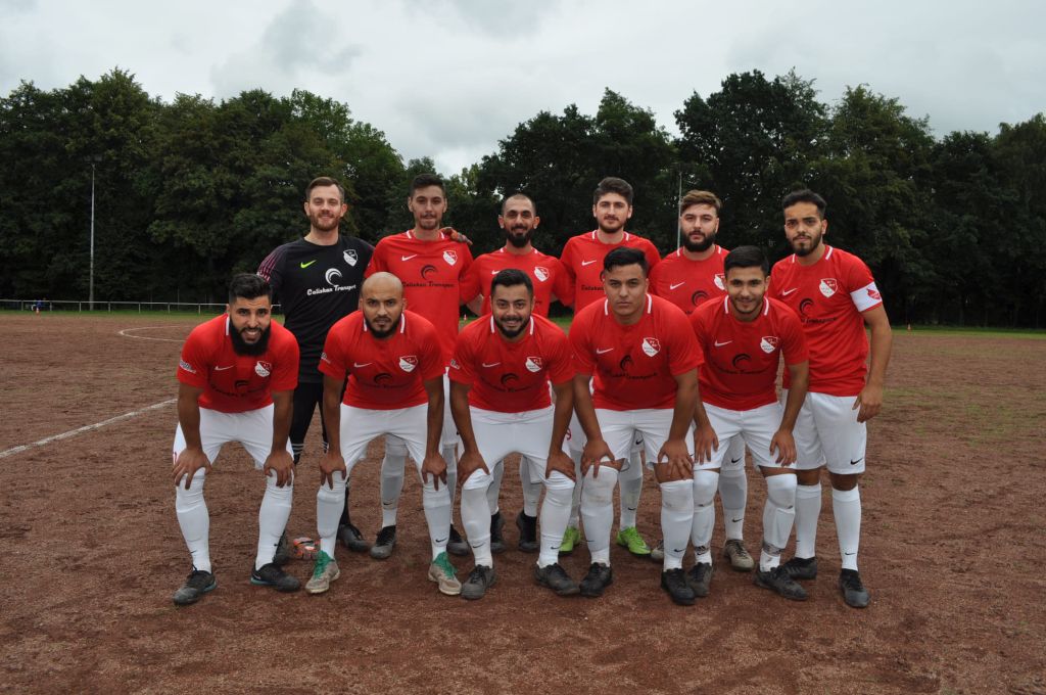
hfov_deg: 67.4
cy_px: 348
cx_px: 523
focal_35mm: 27
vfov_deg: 47.8
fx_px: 783
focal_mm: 18
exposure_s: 1/200
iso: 200
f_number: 9
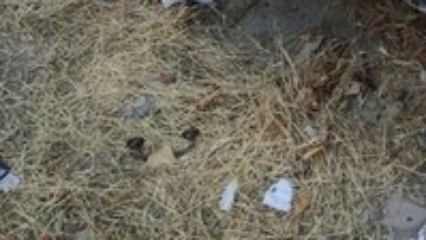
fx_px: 1186
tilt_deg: -20.6
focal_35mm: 105
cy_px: -267
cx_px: 430
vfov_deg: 10.4
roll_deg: +10.5
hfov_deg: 19.7
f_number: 2.2
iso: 32
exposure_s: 1/373
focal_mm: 4.15
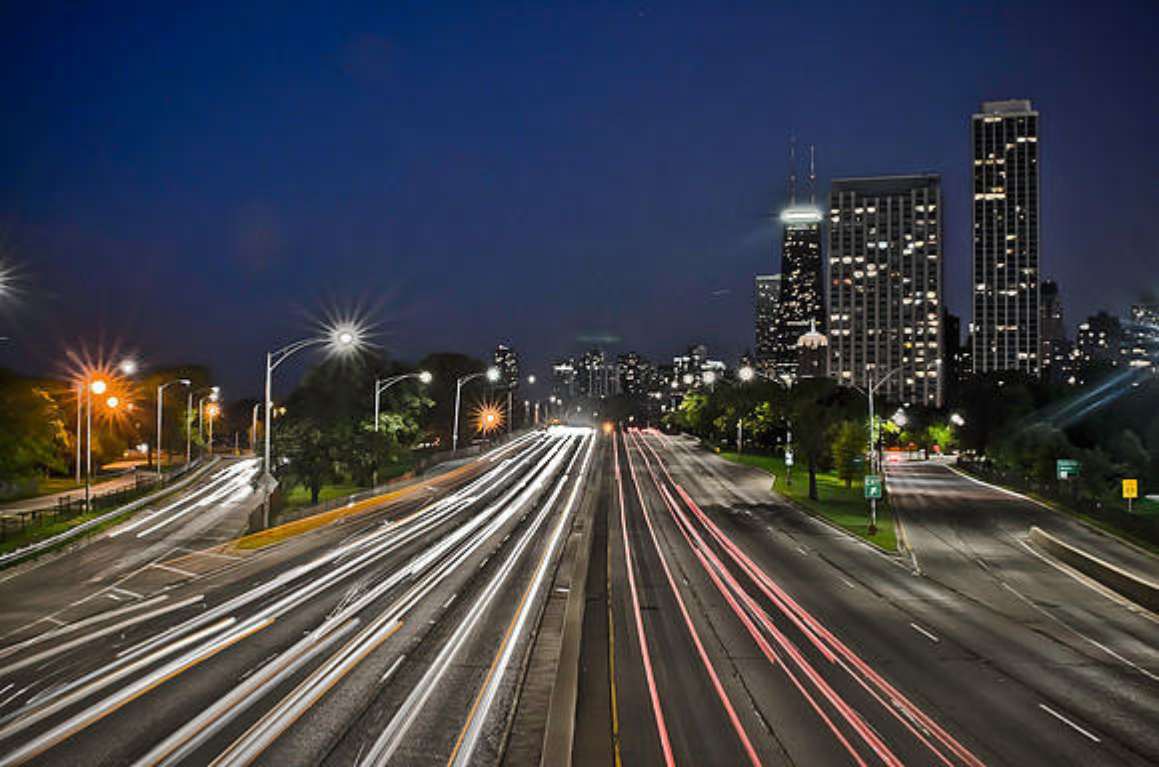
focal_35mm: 36
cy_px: 384
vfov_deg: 36.7
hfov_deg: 53.2
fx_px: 1156
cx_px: 580
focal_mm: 24
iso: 320
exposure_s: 5
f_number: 20
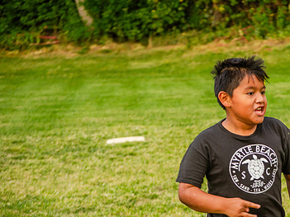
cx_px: 237
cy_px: 131
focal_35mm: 321
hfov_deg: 6.2
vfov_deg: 4.6
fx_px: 2688
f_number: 5.6
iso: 320
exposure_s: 1/500
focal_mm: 135
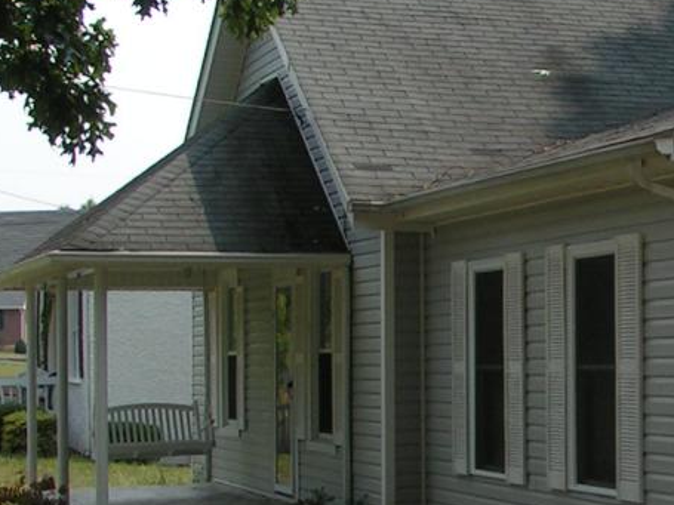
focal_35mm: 107
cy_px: 381
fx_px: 2083
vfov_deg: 13.8
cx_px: 701
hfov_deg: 17.9
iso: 50
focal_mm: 5.8
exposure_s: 1/320
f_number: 5.6
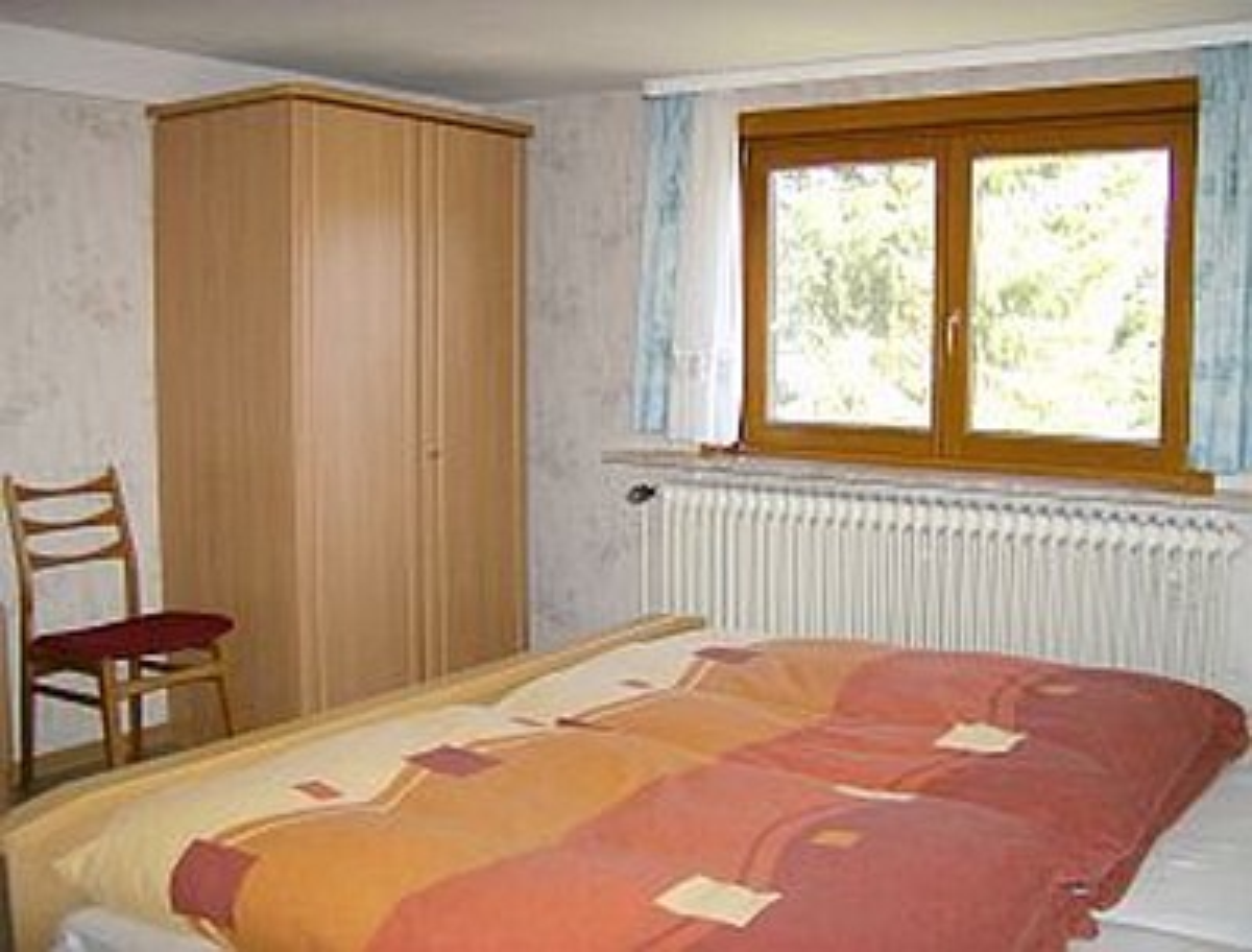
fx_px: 1308
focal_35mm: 36
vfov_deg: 40.0
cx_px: 626
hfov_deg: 51.1
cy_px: 476
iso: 200
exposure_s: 1/60
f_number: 2.8
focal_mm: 6
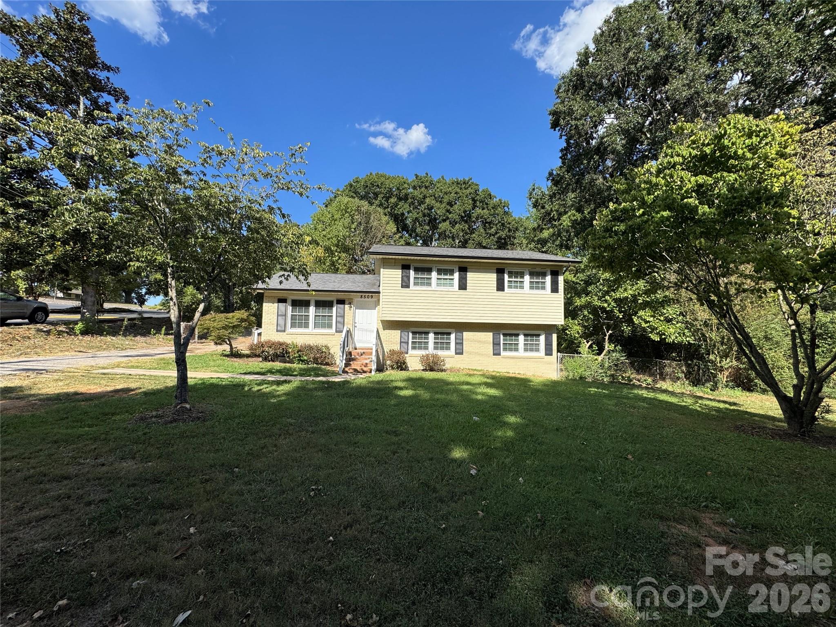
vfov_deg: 85.7
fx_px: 338
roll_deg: -0.9
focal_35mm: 14
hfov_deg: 102.1
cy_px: 314
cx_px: 418
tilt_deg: +4.0
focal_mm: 2.22
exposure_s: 1/1832
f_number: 2.2
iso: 40
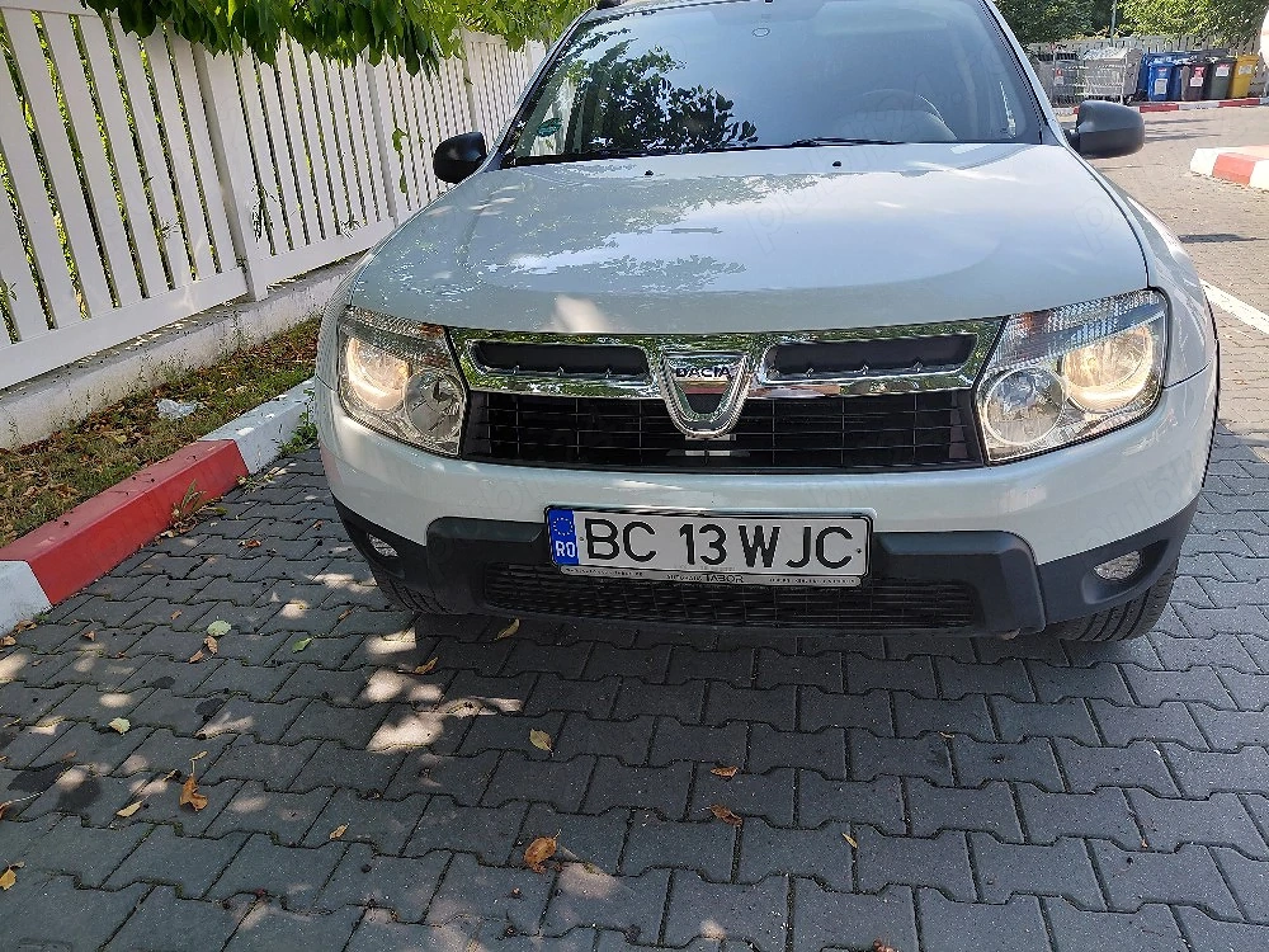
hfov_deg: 69.4
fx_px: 916
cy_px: 476
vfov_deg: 54.9
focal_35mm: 25
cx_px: 634
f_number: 1.8
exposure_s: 1/500
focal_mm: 4.69
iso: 50
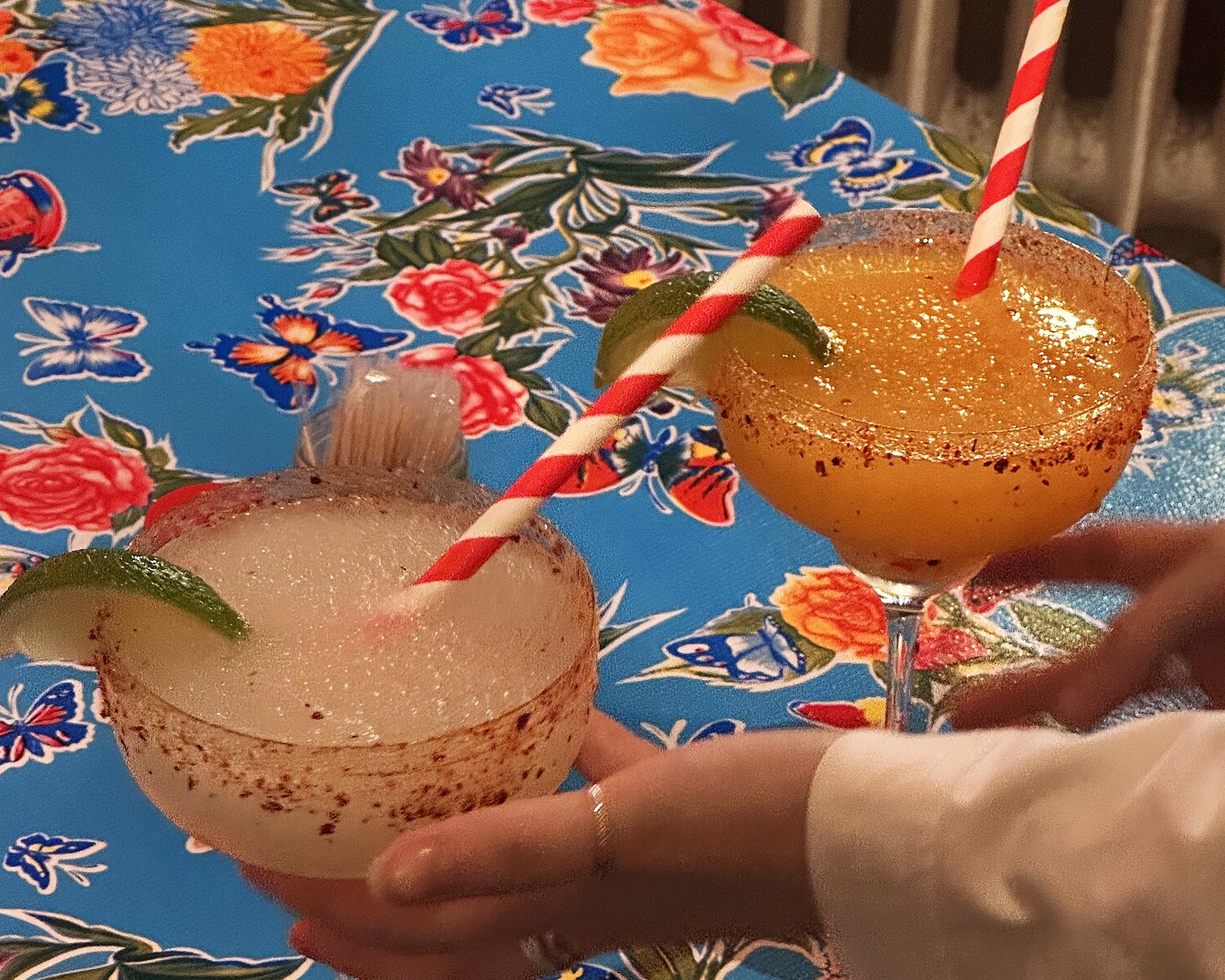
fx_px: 2937
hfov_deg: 23.6
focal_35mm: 81
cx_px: 643
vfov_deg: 18.9
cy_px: 490
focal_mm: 9
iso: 500
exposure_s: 1/34
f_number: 2.8
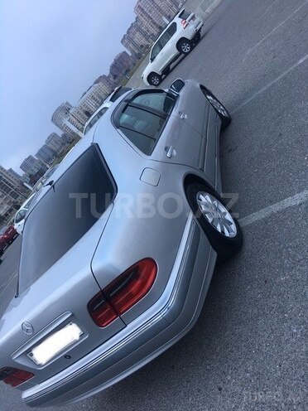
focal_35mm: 29
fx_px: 344
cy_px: 206
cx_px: 154
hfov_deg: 48.2
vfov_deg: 61.7
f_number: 2.2
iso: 25
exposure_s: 1/114
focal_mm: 4.15
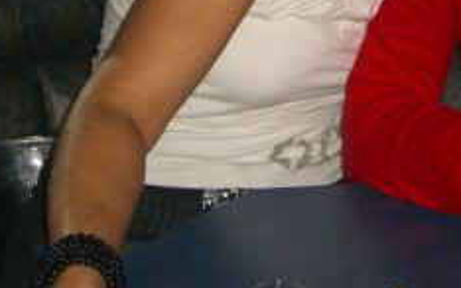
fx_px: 1946
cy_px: -148
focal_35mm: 155
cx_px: 376
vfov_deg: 8.3
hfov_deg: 13.4
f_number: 3.6
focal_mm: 11.8
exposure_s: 1/60
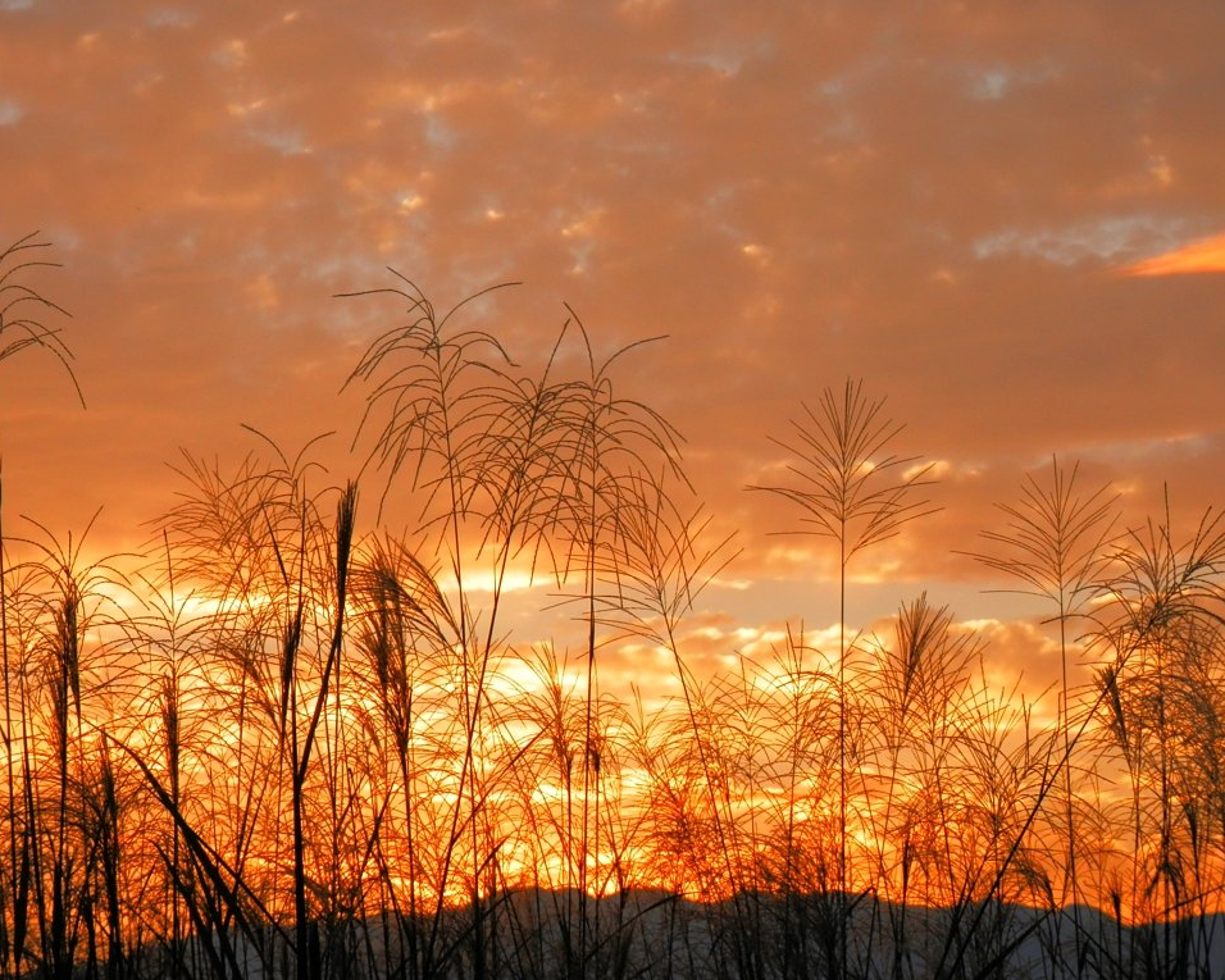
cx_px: 580
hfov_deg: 12.0
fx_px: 5838
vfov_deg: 9.6
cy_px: 489
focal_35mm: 161
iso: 80
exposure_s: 1/160
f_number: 5.5
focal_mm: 27.5
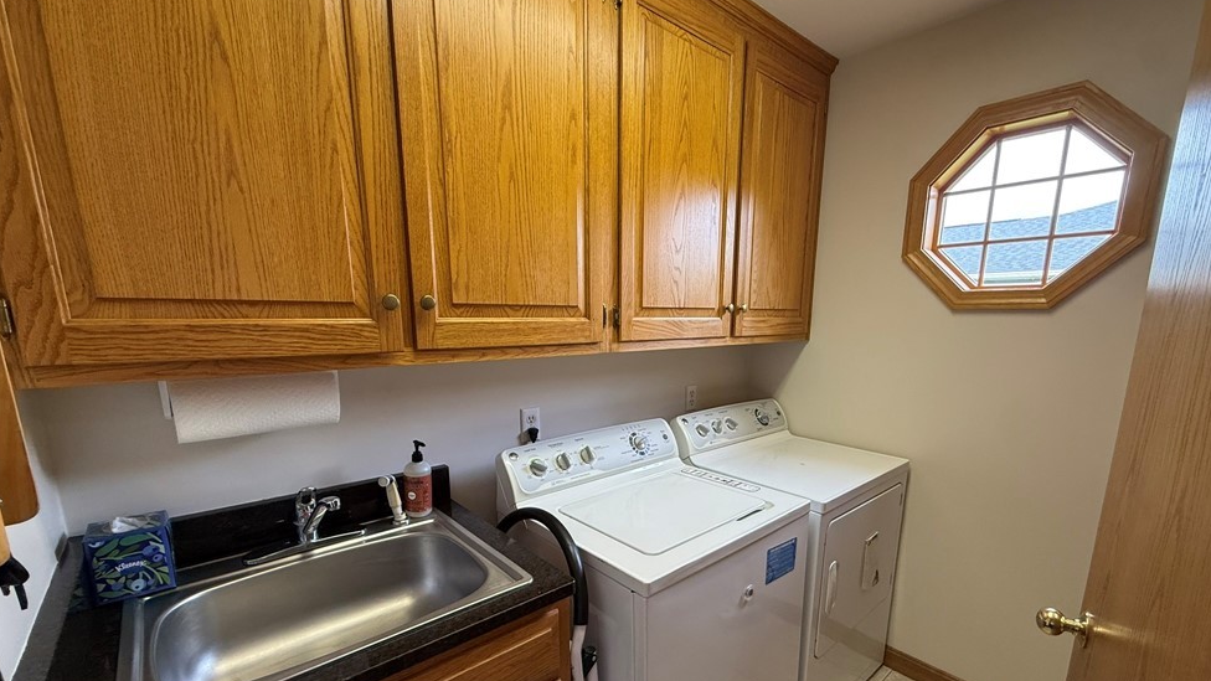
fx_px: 514
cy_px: 418
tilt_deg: -12.1
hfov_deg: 99.3
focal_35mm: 16
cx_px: 629
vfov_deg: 66.3
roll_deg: -0.3
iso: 200
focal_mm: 2.22
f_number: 2.2
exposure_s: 1/120
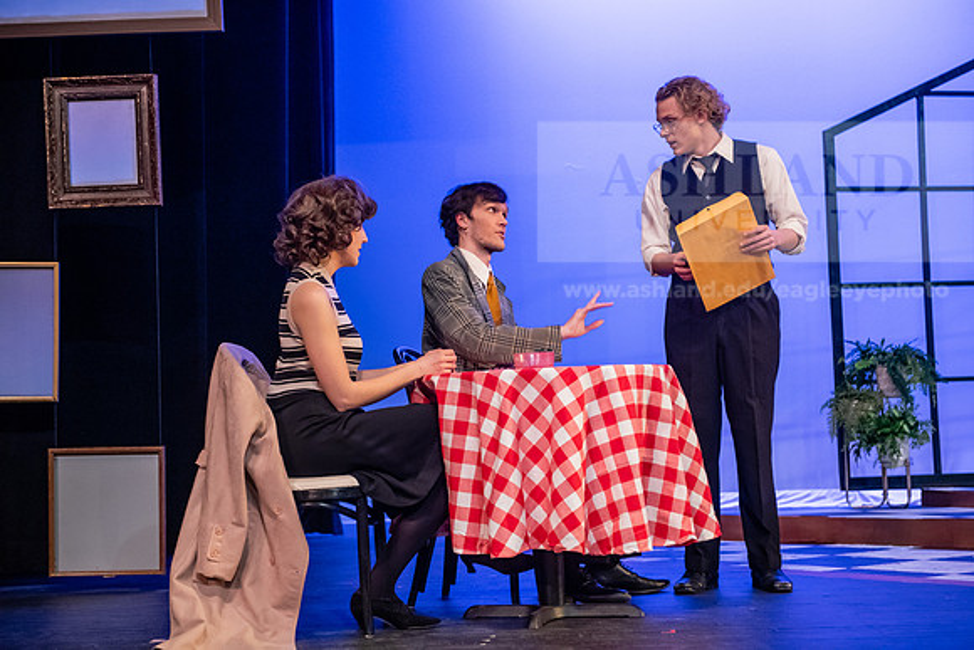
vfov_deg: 21.9
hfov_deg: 32.4
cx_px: 487
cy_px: 325
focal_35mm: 62
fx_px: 1678
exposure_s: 1/200
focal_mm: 62
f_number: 3.2
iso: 3200
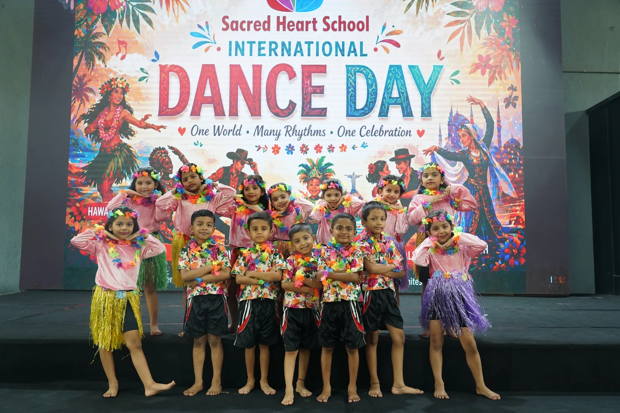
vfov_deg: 43.6
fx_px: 517
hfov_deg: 61.9
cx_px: 310
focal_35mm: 30
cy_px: 206
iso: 2000
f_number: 4
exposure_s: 1/100
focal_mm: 30
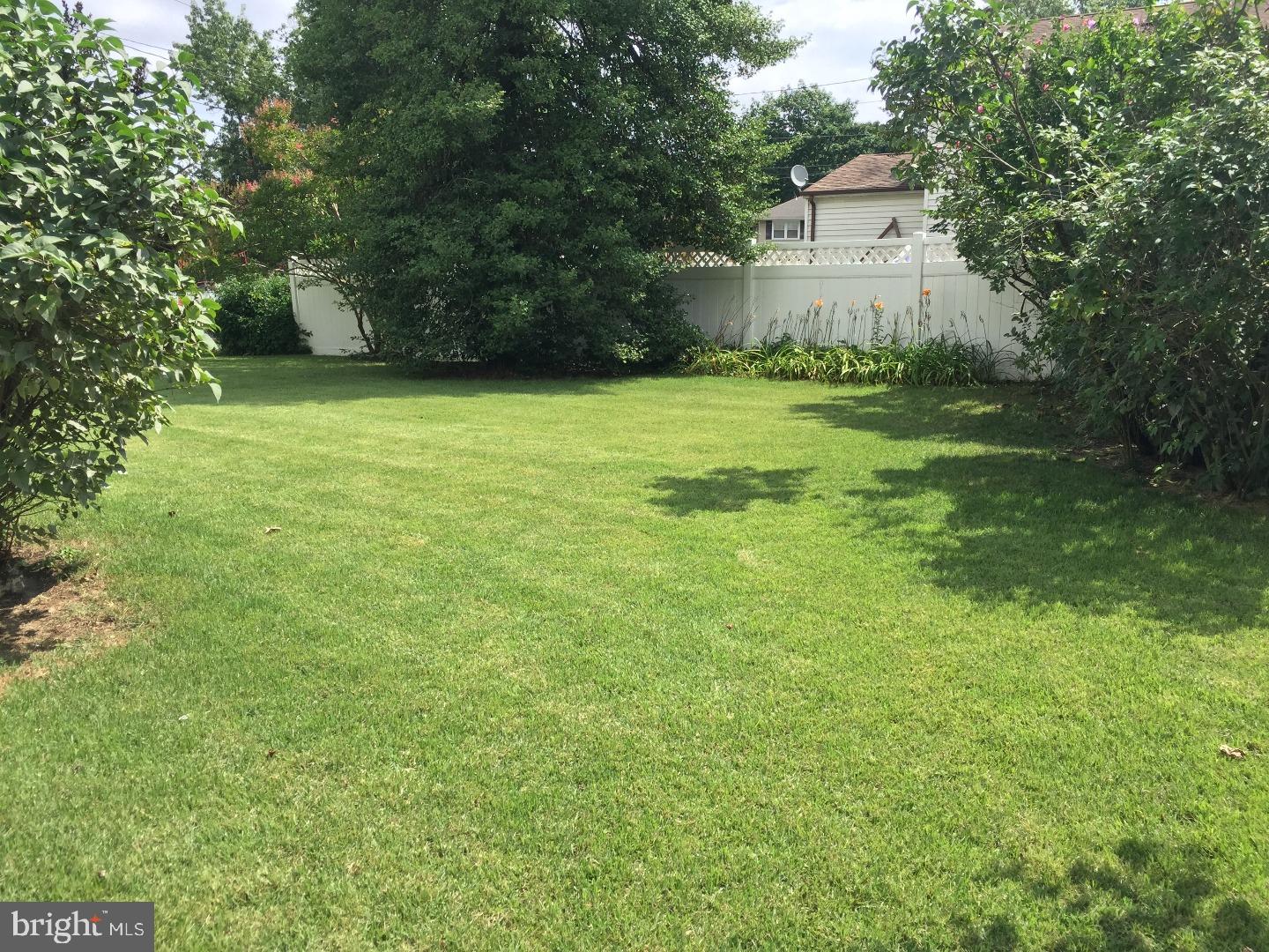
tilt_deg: -9.4
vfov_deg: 48.2
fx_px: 1063
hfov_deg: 61.7
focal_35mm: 29
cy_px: 476
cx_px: 634
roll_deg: -1.4
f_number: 2.2
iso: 32
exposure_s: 1/1041
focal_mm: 4.15
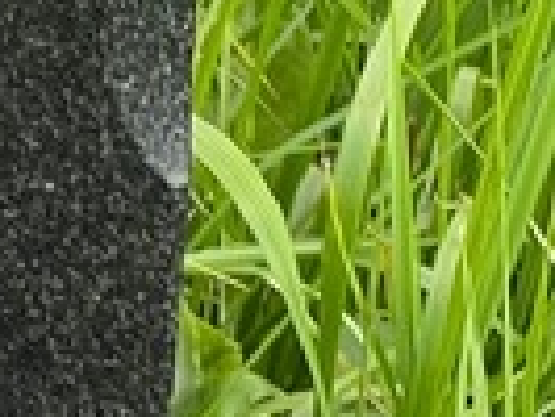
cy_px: 559
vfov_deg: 3.2
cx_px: -855
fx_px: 7414
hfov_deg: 4.2
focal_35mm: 462
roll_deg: -1.0
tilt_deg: -28.6
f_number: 2.8
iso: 32
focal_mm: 9
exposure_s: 1/99
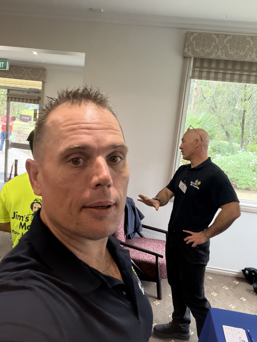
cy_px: 171
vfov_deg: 60.0
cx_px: 128
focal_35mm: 30
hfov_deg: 46.8
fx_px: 297
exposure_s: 1/50
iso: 125
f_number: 1.9
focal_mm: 2.71
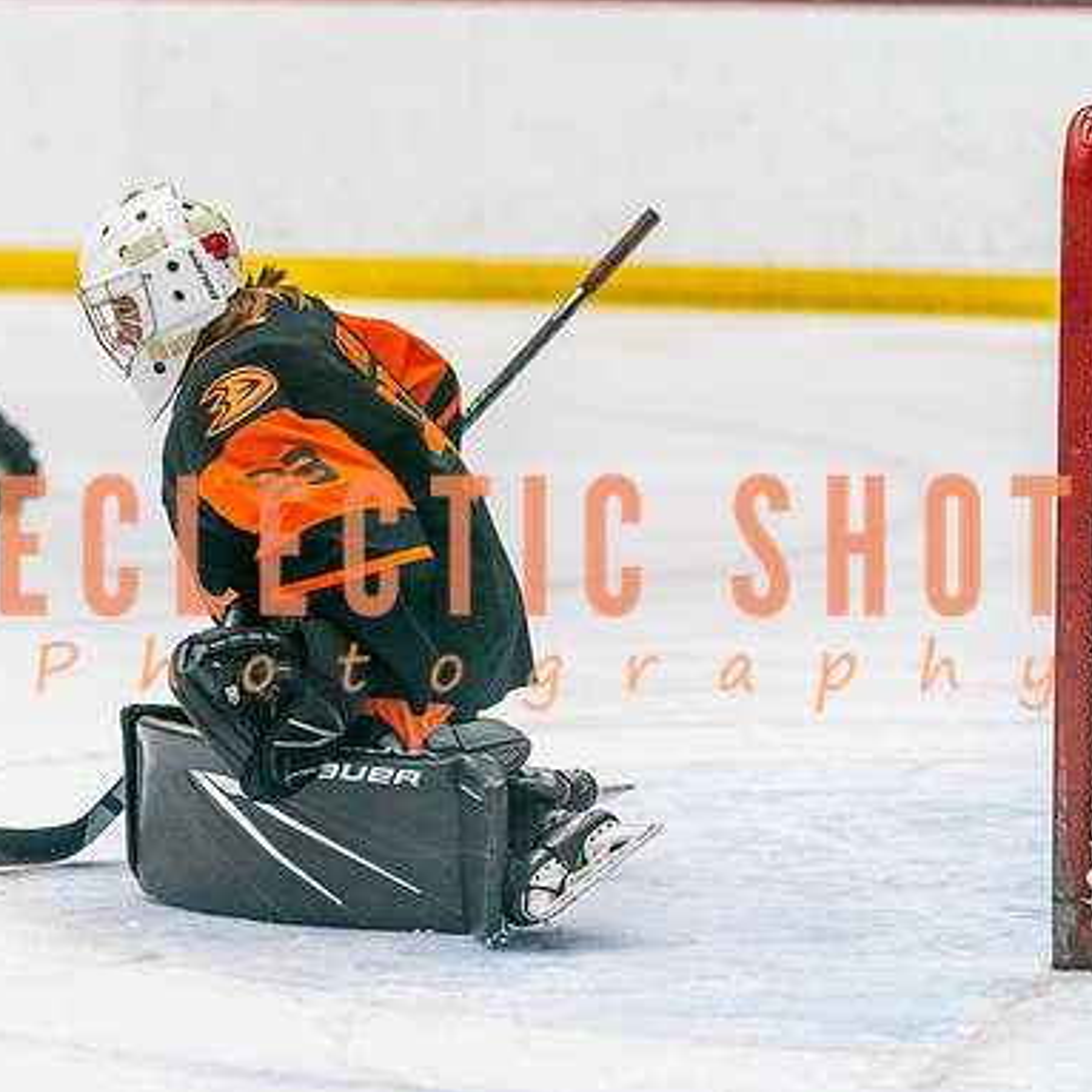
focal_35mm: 223
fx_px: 7959
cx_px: 354
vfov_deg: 7.8
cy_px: 492
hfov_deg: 7.8
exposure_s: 1/1250
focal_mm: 158
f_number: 2.8
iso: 3200
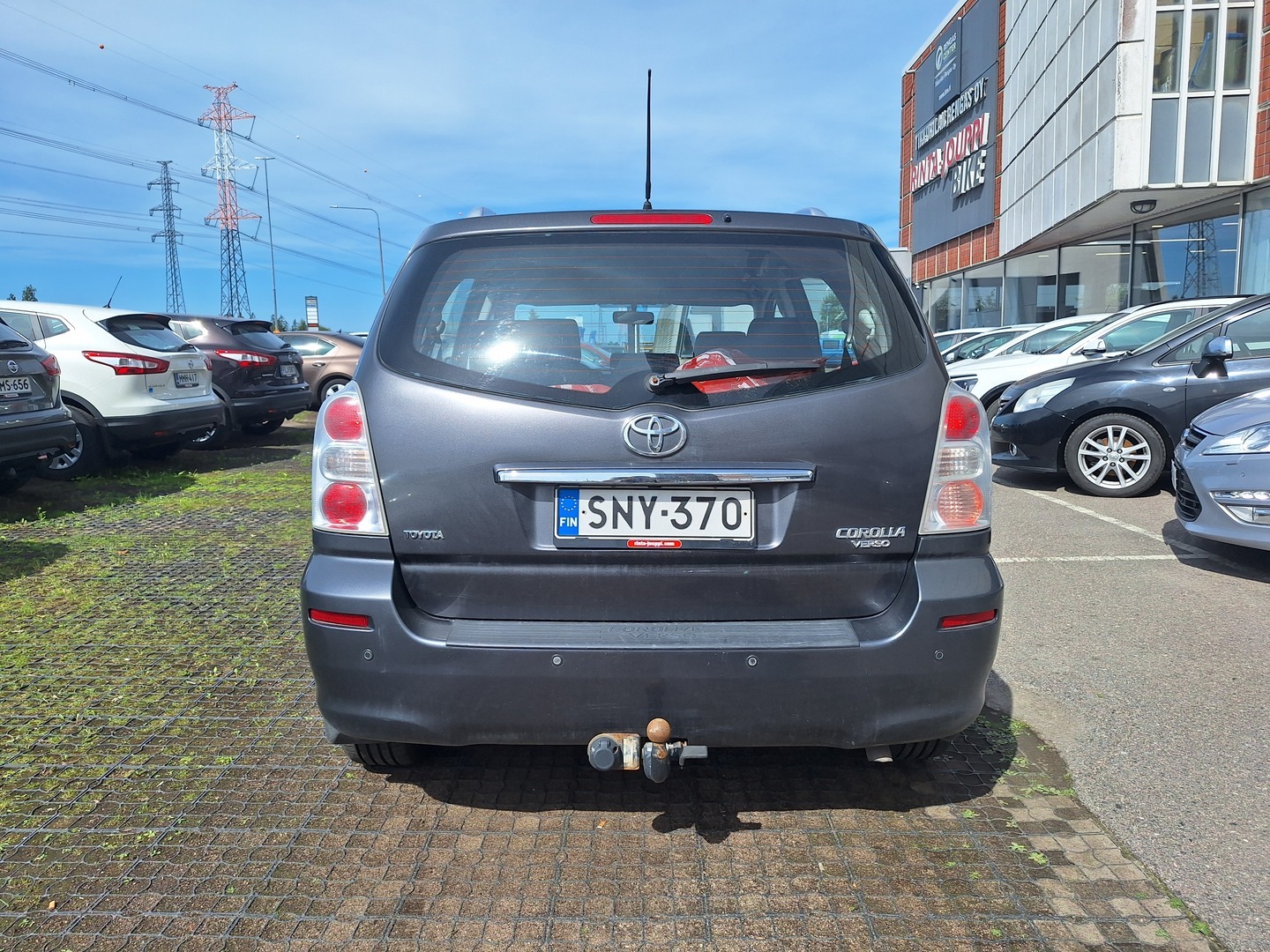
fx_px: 844
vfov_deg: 58.9
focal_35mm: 23
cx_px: 635
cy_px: 476
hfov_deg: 73.9
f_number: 1.8
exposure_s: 1/3704
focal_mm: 5.54
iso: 40
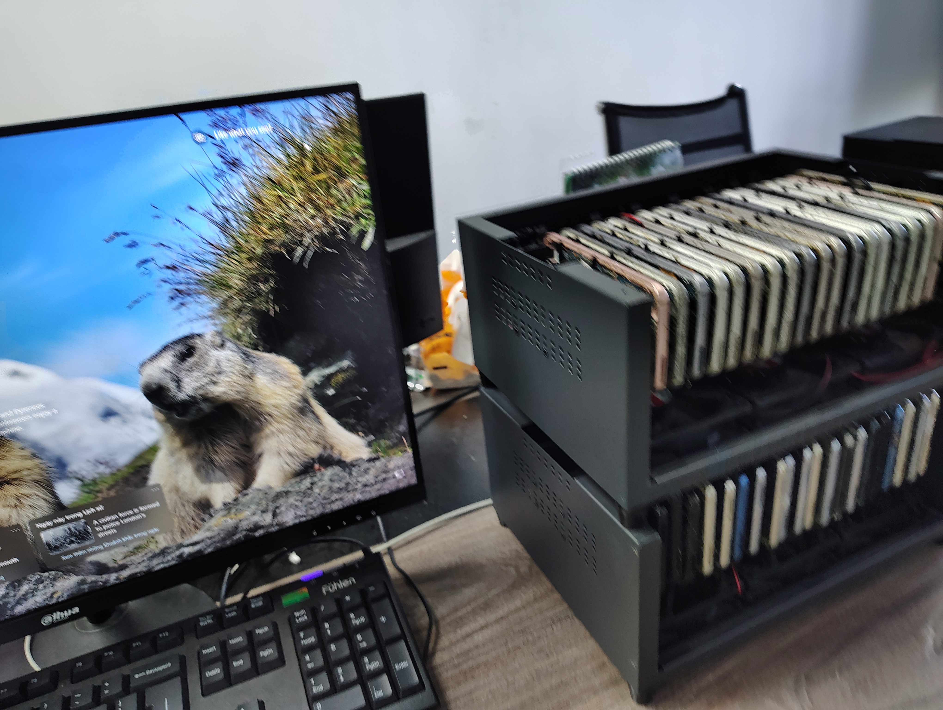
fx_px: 655
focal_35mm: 24
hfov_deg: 71.5
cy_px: 355
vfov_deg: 56.9
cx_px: 472
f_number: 1.8
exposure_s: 1/50
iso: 913
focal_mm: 5.56
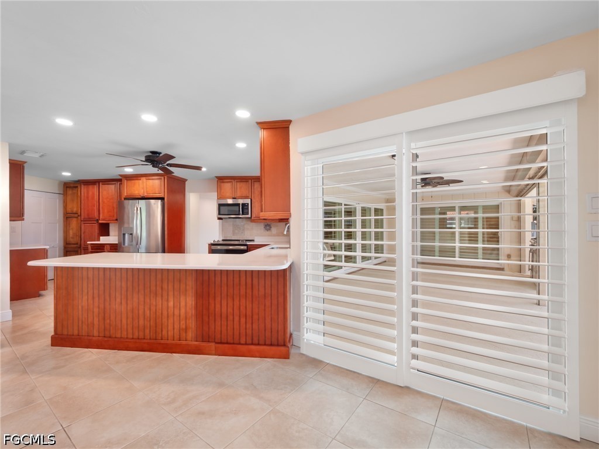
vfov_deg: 85.7
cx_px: 300
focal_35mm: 14
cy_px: 224
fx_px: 242
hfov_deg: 102.1
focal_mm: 7
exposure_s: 1/13
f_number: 7.1
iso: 200
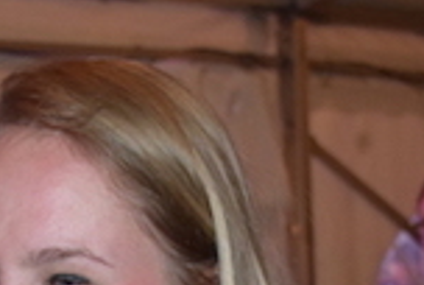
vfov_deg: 9.6
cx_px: 8
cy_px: 425
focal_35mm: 139
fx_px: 1640
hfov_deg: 14.5
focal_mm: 22
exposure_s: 1/60
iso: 1800
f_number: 3.5
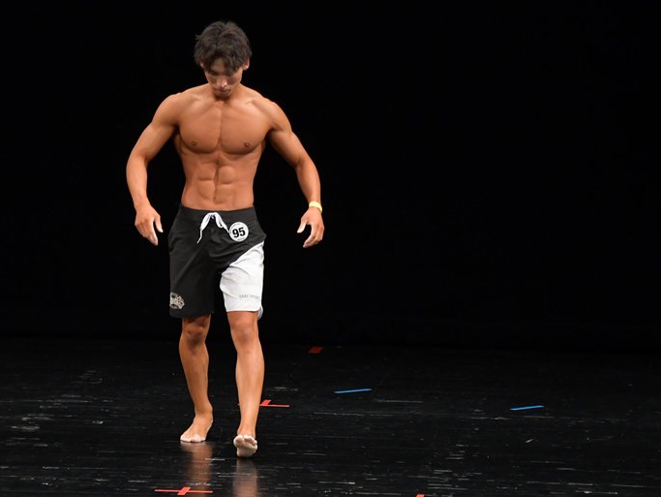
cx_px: 289
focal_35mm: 327
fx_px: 6247
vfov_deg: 4.6
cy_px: 249
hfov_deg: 6.1
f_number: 5.6
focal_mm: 200
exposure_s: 1/400
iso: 3200
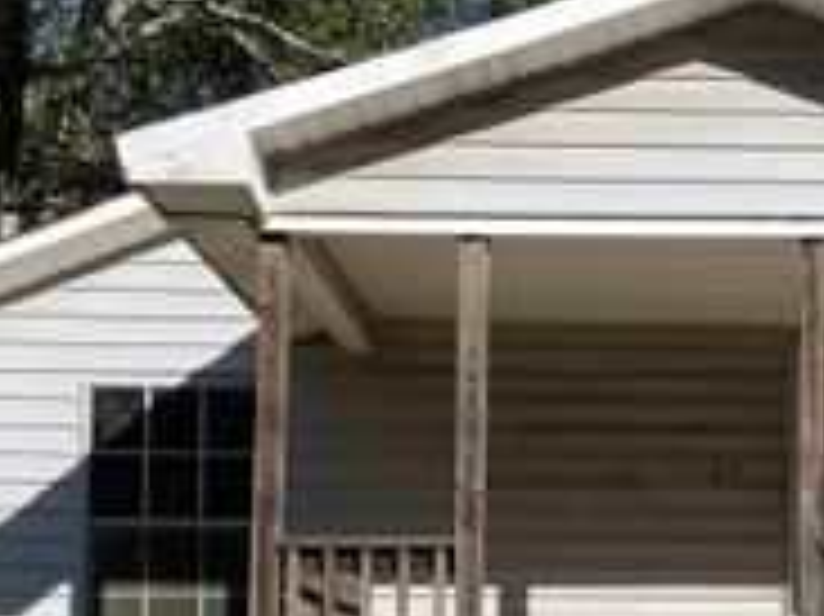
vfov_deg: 19.8
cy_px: 686
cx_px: 752
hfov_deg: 26.4
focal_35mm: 71
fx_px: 1689
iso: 32
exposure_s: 1/5291
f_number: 1.6
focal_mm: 4.2
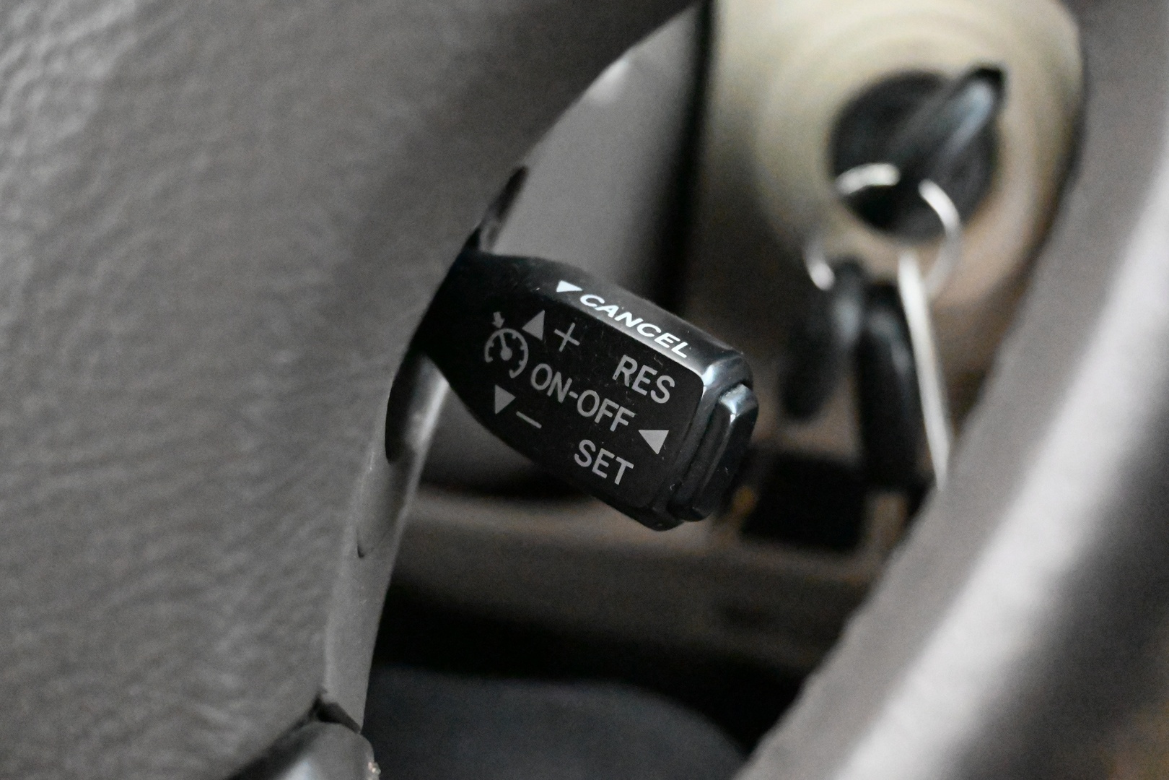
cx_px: 584
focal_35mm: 41
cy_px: 390
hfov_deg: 47.2
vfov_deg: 32.4
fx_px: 1339
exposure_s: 1/40
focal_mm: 27.5
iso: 32000
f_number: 4.5
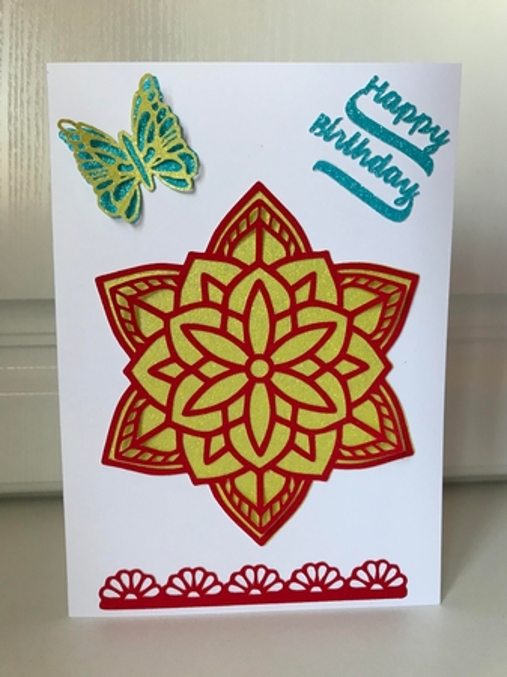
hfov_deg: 49.7
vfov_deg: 63.5
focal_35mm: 28
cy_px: 338
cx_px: 254
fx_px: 547
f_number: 1.8
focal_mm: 3.99
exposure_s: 1/33
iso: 32
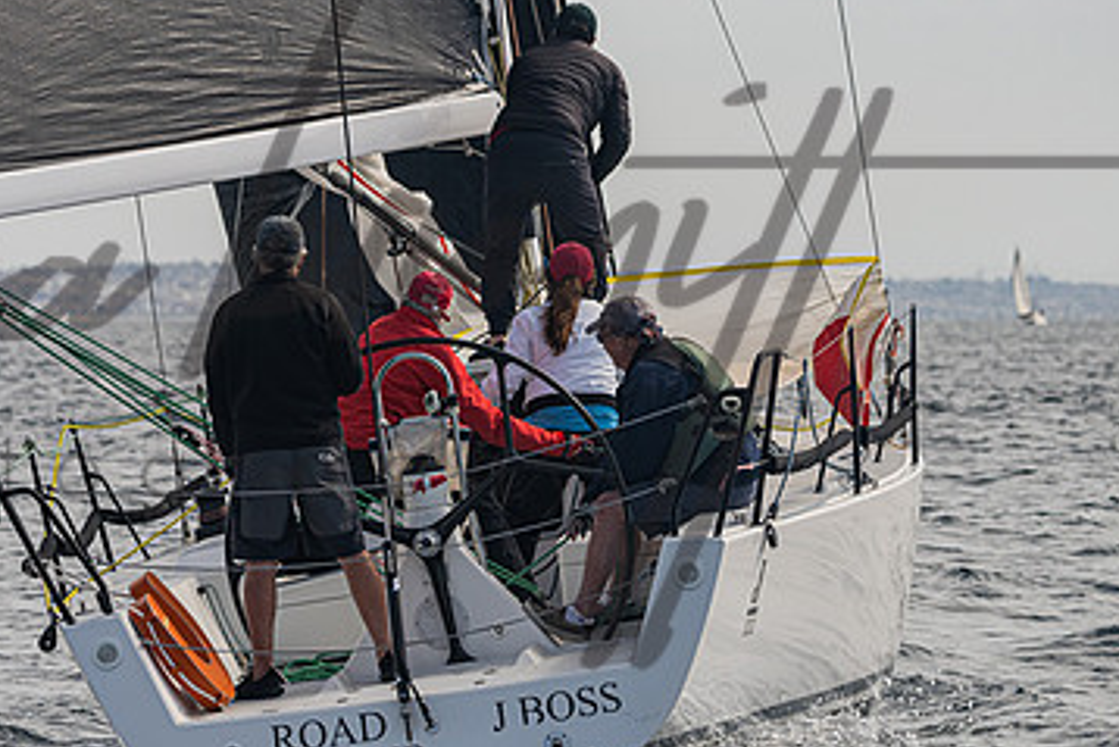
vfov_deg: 5.1
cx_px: 444
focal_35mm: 268
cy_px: 236
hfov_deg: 7.7
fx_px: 8333
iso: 320
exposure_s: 1/3200
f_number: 6.3
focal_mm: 160
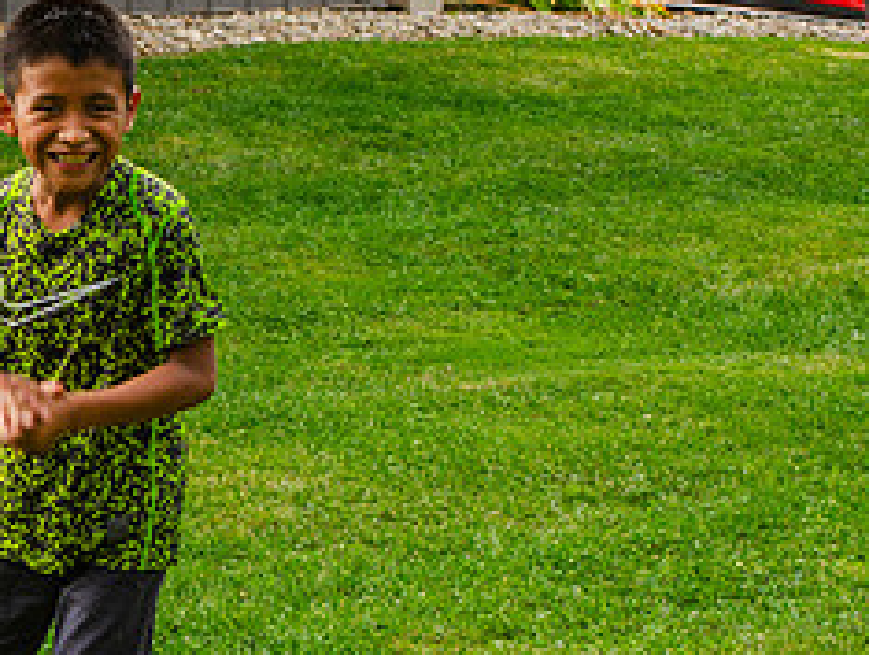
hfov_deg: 10.1
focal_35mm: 195
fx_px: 4903
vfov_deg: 7.6
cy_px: 300
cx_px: 141
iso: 200
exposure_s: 1/160
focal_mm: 55
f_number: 6.3
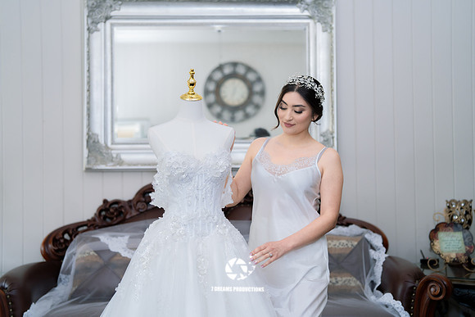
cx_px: 238
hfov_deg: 39.6
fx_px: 660
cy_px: 158
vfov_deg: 27.0
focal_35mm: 50
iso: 800
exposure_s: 1/200
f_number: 2
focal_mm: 50
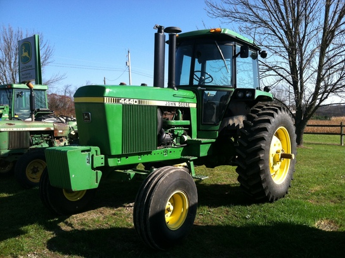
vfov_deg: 40.6
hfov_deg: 52.7
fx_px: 348
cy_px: 129
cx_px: 172
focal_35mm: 35
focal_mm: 3.85
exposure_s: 1/769
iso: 80
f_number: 2.8
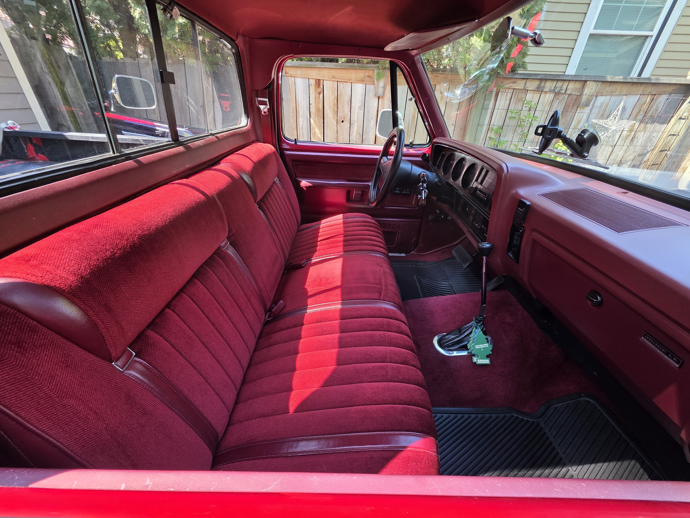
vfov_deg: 89.9
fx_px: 259
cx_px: 345
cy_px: 259
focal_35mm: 13
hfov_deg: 106.2
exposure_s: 1/120
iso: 100
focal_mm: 2.2
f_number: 1.9
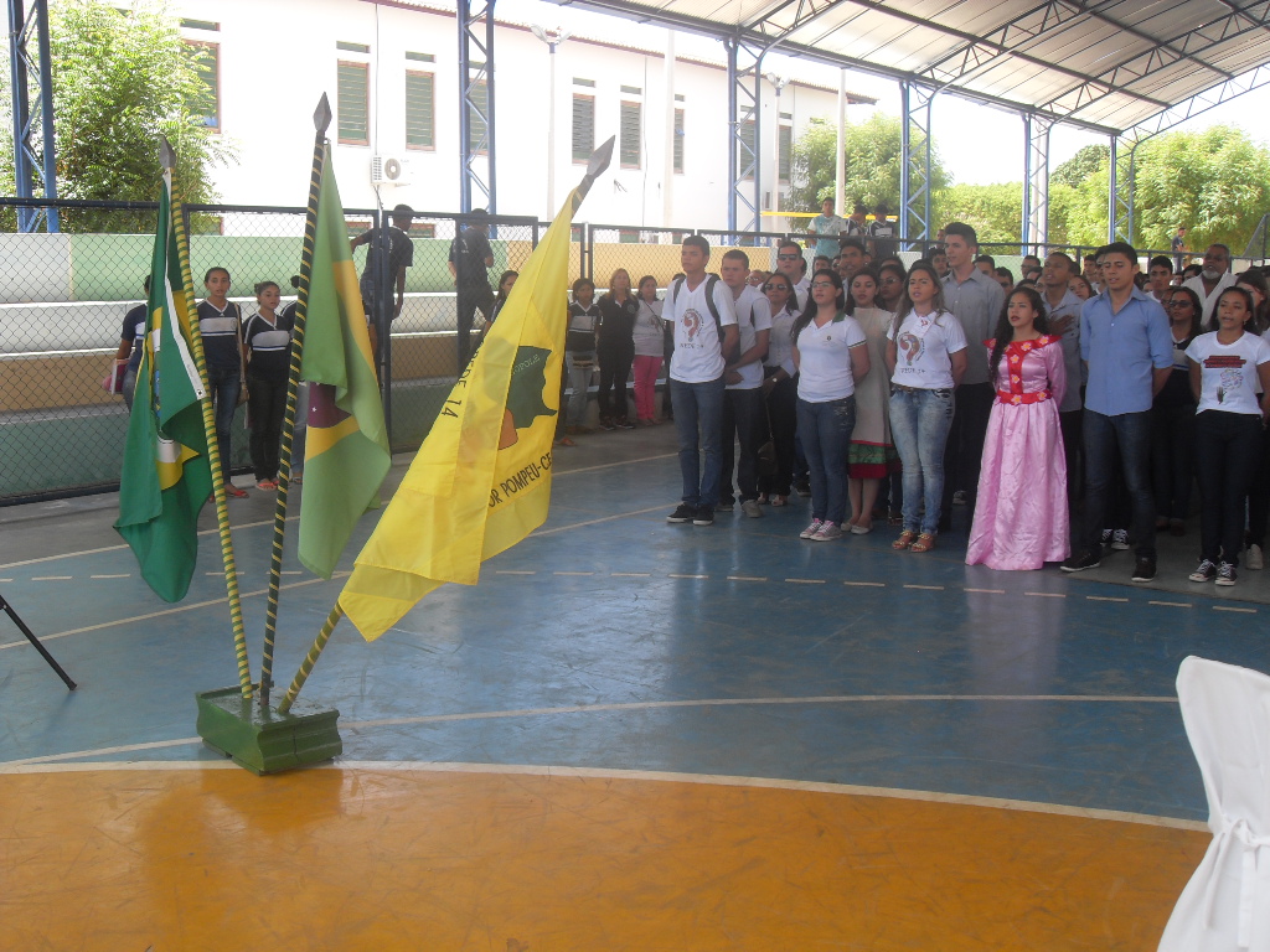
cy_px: 476
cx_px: 635
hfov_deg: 46.8
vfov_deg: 36.0
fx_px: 1468
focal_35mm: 40
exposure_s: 1/250
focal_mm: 7.1
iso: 80
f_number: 3.1
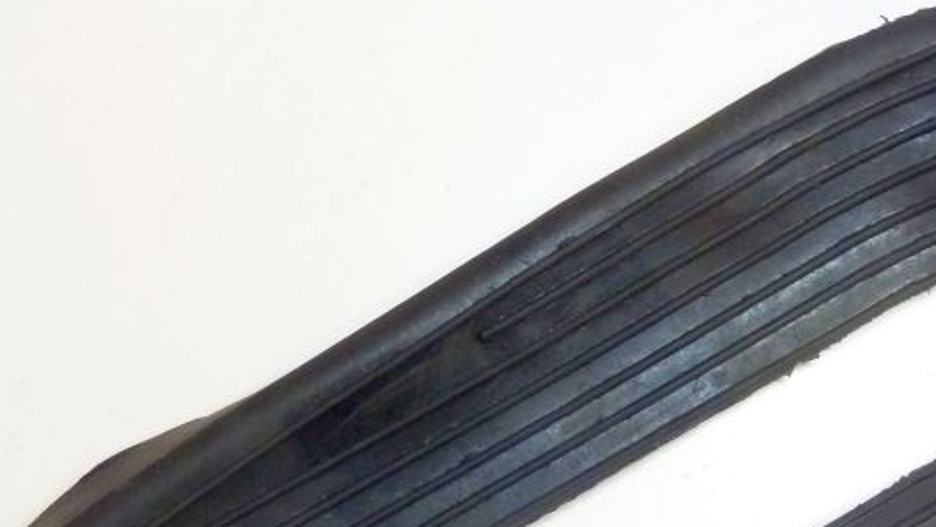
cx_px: 582
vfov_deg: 18.9
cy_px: 591
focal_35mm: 61
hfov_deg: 34.2
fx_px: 1514
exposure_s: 1/13
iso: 400
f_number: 3.4
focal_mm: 4.7
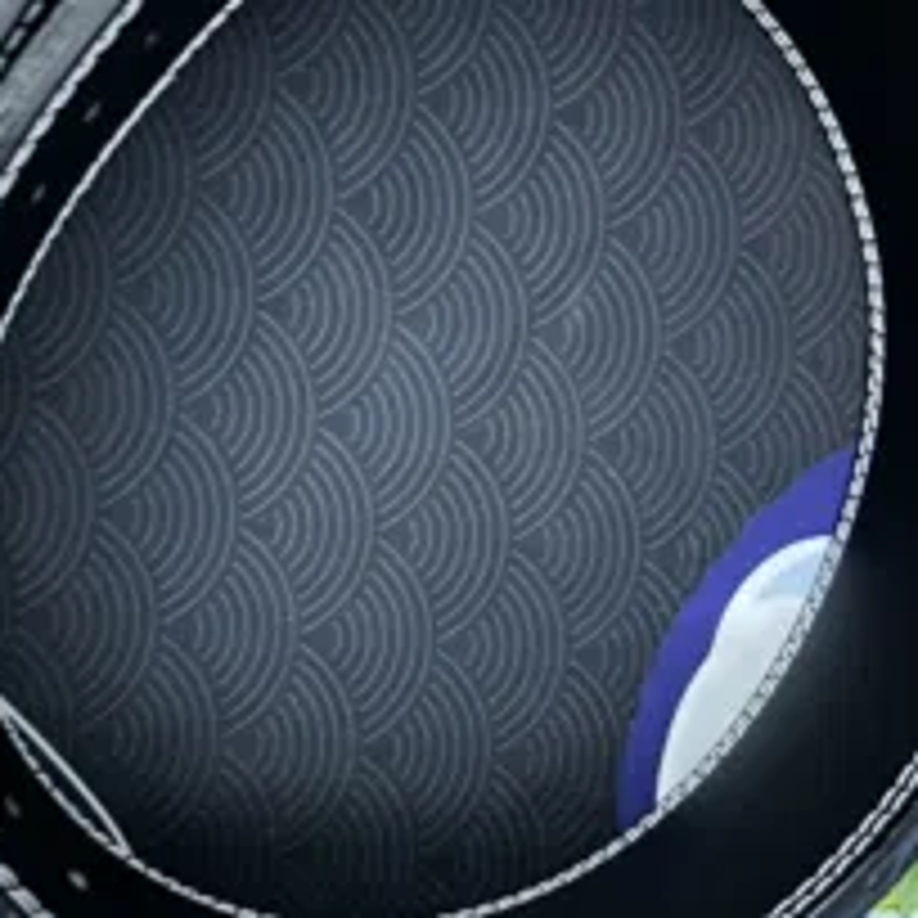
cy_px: 468
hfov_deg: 37.3
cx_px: 338
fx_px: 1350
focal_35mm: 45
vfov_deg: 37.6
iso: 1250
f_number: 1.5
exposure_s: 1/5
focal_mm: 5.7
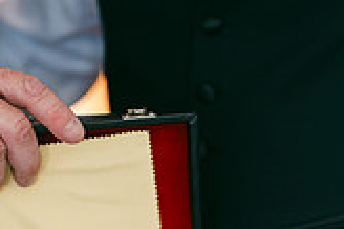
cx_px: 117
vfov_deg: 10.7
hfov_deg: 16.5
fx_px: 1184
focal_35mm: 124
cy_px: 333
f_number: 1.2
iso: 400
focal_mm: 35
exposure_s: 1/160
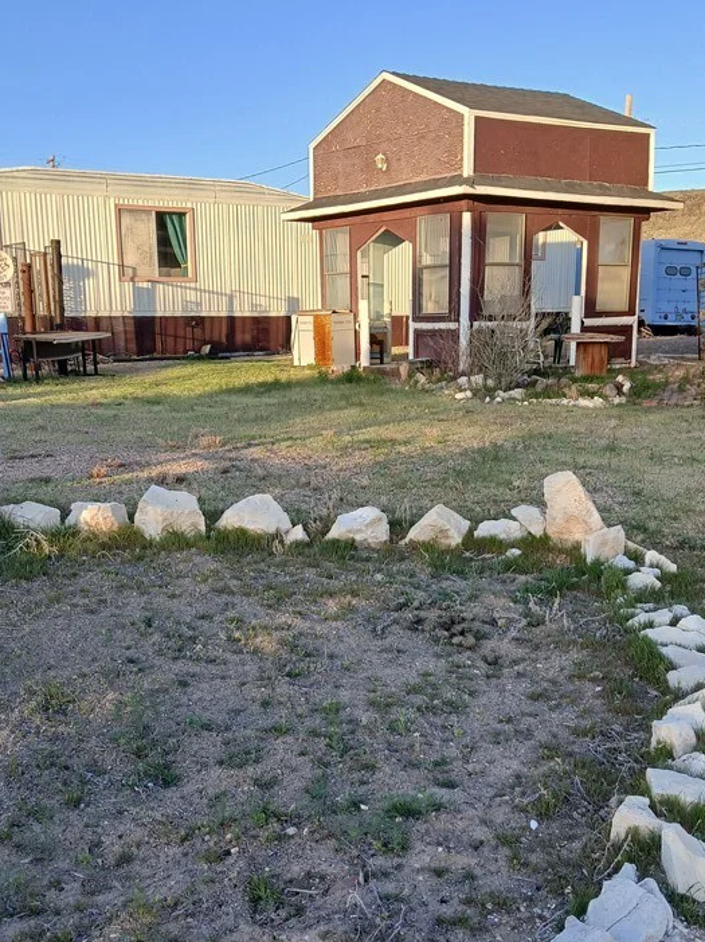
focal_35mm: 38
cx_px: 342
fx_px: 1033
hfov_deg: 37.7
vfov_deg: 48.4
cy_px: 602
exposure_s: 1/163
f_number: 1.8
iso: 20
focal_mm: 3.98
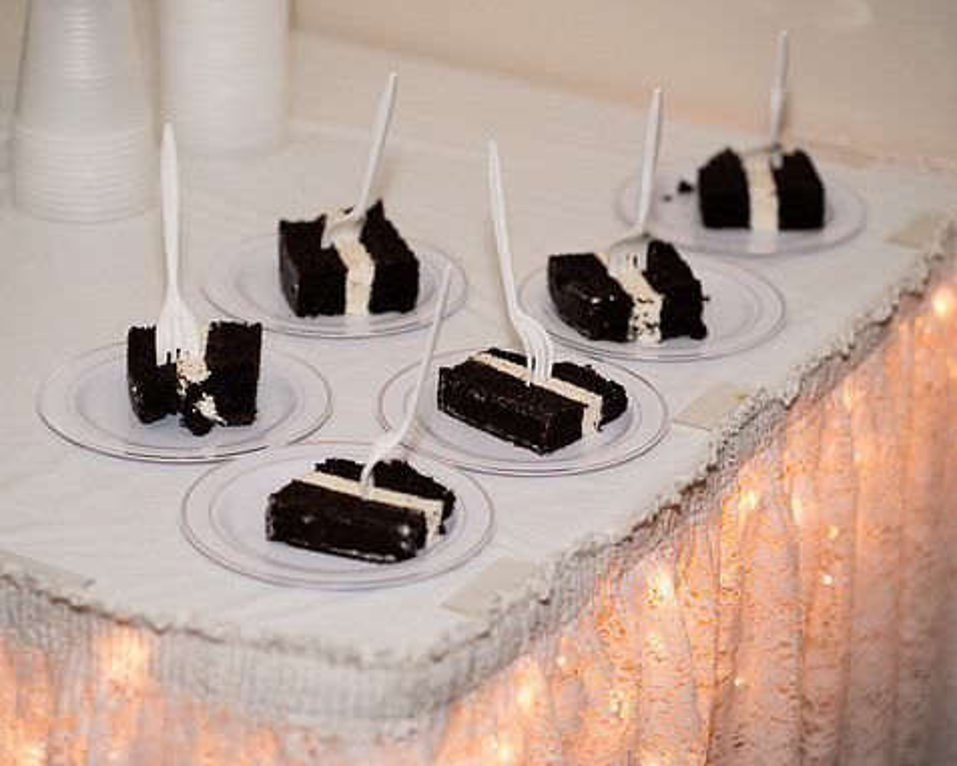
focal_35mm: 97
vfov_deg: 15.9
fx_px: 2749
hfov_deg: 19.7
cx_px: 437
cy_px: 384
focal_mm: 85
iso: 500
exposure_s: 1/250
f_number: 3.2
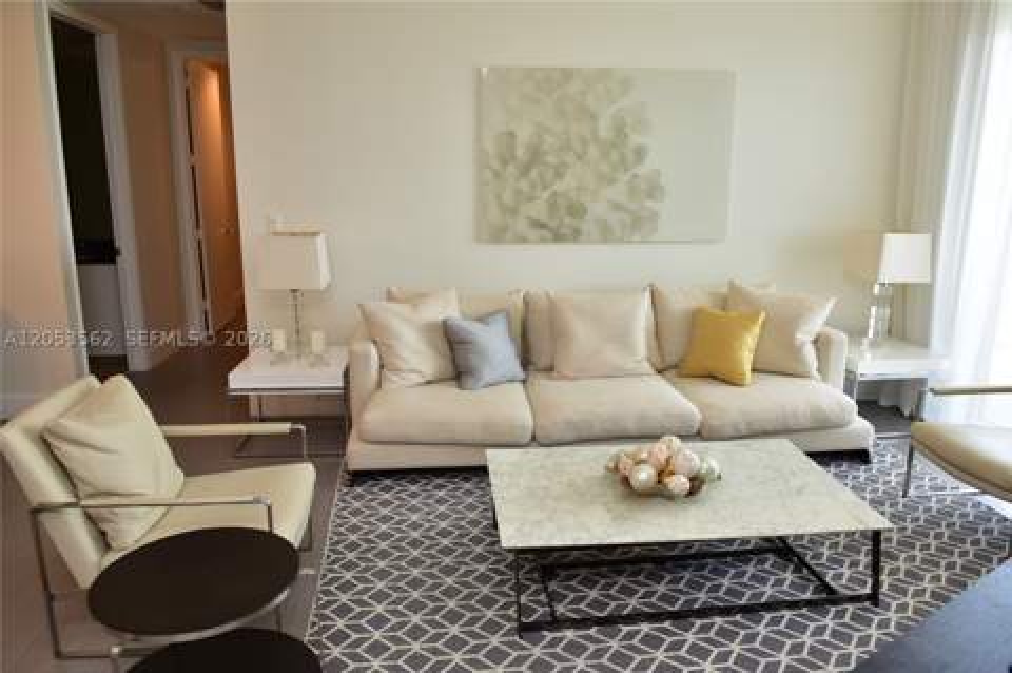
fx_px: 674
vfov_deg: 53.0
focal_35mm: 24
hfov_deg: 73.8
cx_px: 506
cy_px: 336
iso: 800
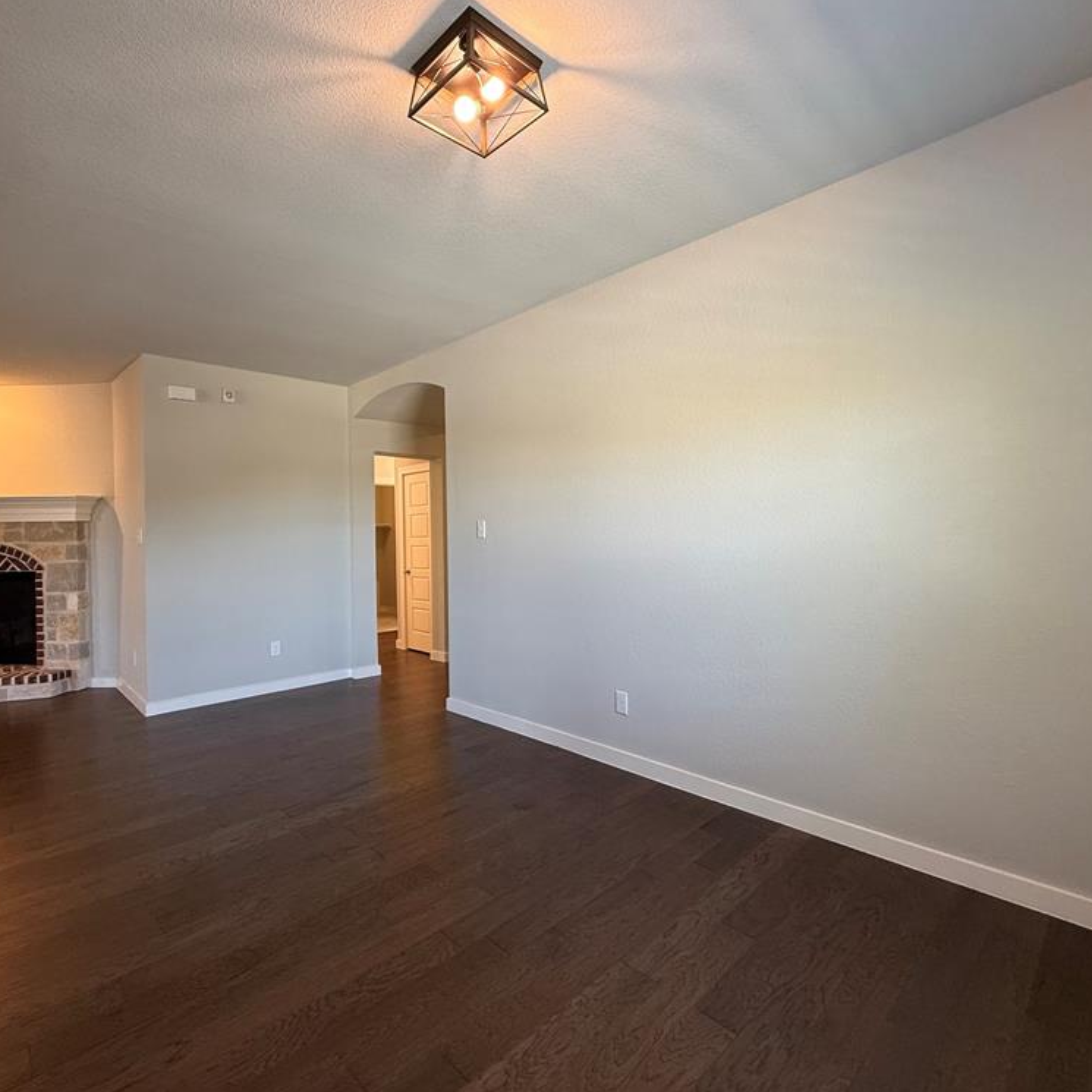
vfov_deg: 84.0
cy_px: 535
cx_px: 523
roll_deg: +0.8
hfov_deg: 83.9
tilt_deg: -0.1
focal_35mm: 17
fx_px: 607
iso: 200
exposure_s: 1/60
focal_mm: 2.22
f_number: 2.2
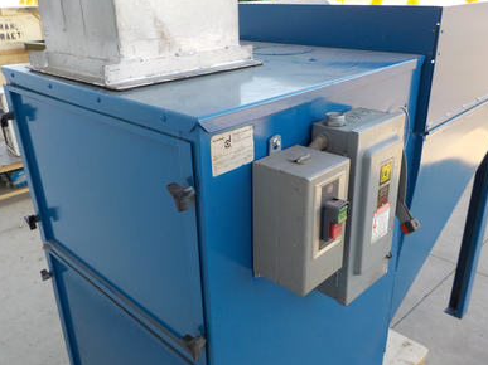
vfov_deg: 45.4
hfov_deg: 58.4
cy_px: 184
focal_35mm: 31
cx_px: 241
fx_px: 437
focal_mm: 4.1
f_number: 3.3
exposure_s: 1/160
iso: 125
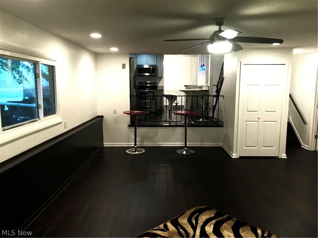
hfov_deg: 63.4
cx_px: 159
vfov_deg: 49.7
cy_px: 119
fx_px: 257
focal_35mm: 28
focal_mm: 3.99
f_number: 1.8
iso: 40
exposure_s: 1/15
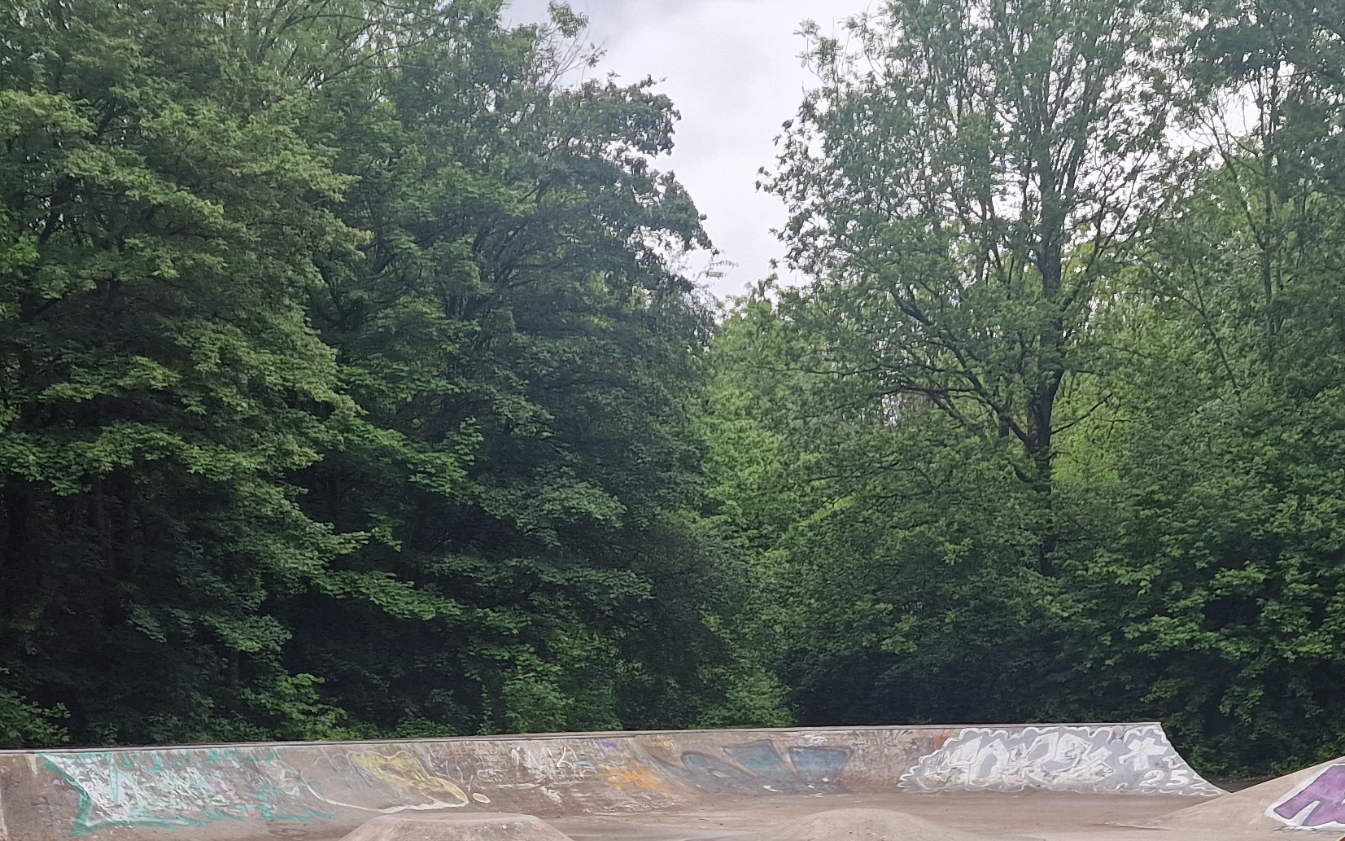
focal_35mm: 59
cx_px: 605
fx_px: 2163
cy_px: 984
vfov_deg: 20.7
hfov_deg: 34.5
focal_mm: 6.4
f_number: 1.8
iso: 50
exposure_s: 1/180
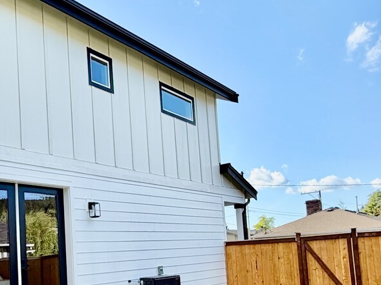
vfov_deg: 36.6
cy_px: 222
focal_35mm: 38
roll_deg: +1.8
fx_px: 418
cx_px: 92
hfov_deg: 47.1
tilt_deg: +4.2
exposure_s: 1/770
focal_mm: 2.22
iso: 32
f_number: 2.2
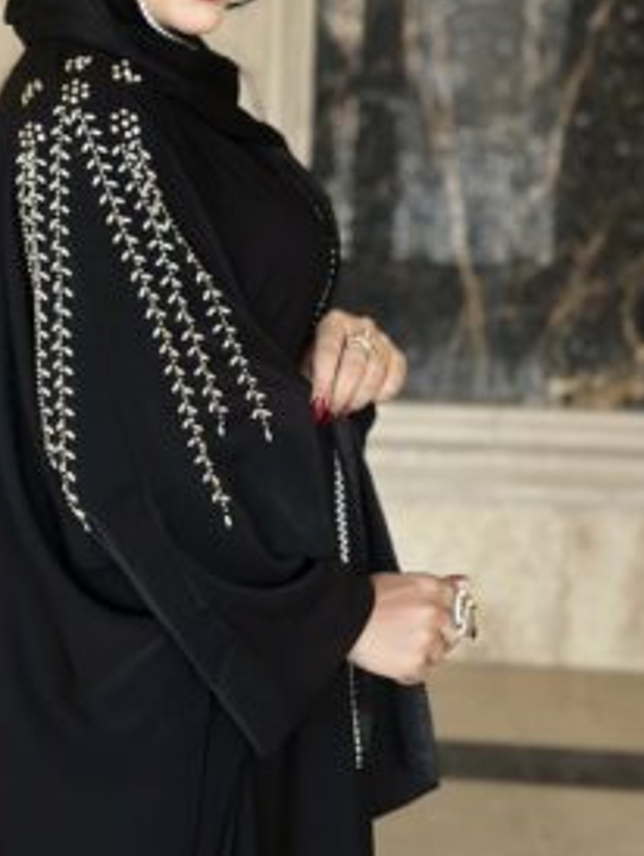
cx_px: 178
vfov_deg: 27.6
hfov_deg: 20.9
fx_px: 1734
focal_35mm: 70
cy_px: 300
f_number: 1.78
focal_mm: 6.86
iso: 250
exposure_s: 1/60
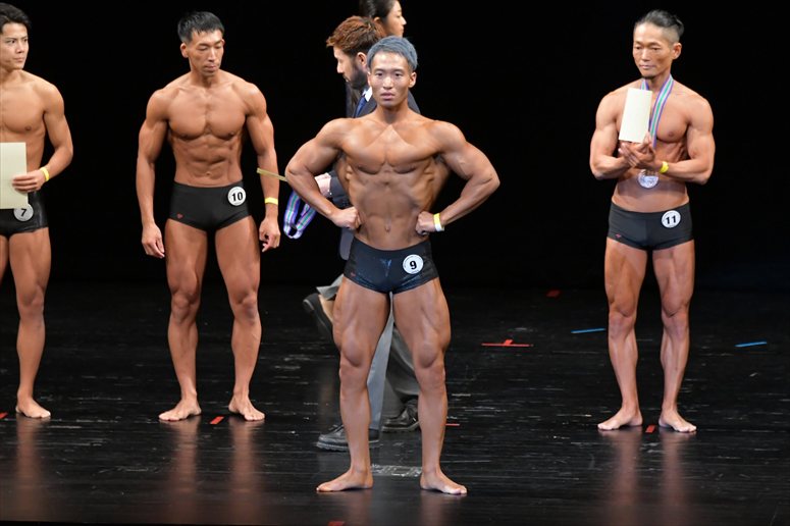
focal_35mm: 270
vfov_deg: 5.1
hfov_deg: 7.6
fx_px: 5922
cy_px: 263
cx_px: 395
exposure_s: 1/400
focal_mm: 180
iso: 3200
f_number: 5.6
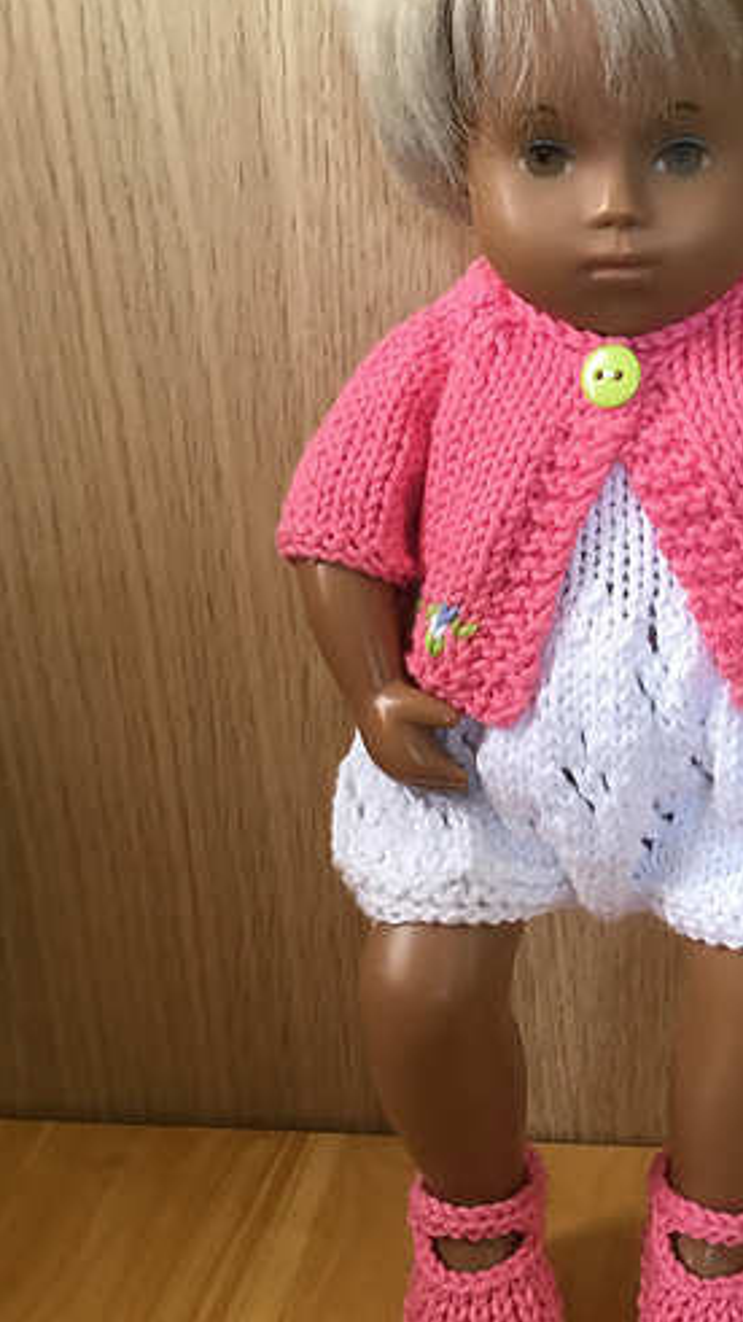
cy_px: 571
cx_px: 619
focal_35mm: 44
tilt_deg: -16.8
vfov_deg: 46.3
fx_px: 1542
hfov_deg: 26.5
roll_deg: -0.5
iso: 100
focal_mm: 3.3
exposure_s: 1/33
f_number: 2.4
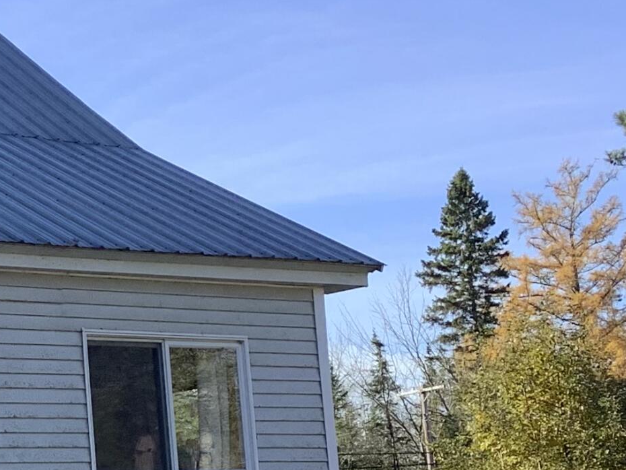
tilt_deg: +6.9
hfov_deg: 18.4
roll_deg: +3.4
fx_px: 1809
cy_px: 368
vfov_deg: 14.7
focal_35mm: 100
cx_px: -163
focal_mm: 3.3
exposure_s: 1/562
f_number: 2.4
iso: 25
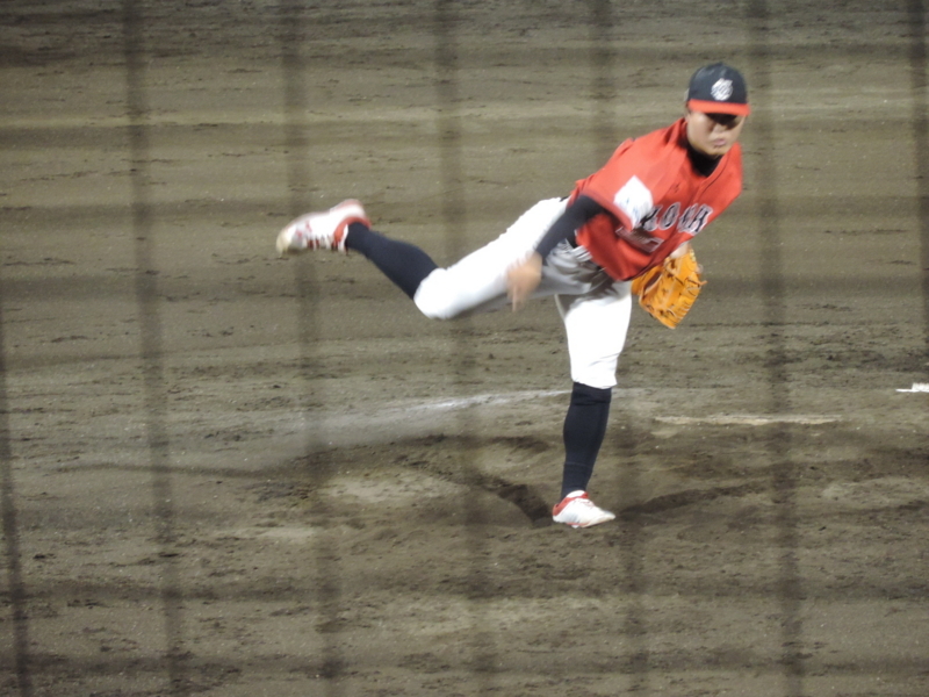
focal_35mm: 550
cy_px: 348
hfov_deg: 3.6
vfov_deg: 2.7
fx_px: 14761
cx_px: 464
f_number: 4.9
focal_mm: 98.1
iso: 800
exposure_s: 1/50
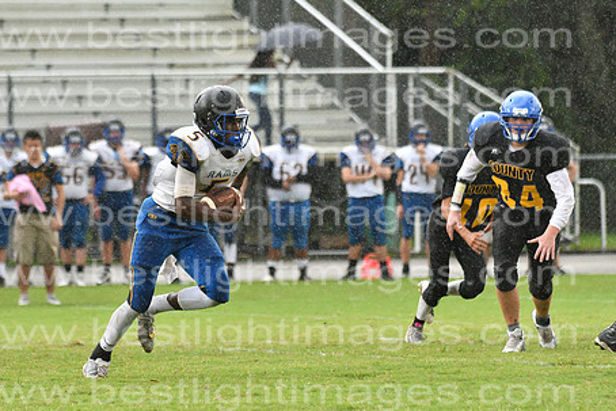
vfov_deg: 5.1
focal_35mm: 268
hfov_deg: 7.7
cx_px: 269
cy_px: 187
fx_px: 4587
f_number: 3.5
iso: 1000
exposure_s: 1/800
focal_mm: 140
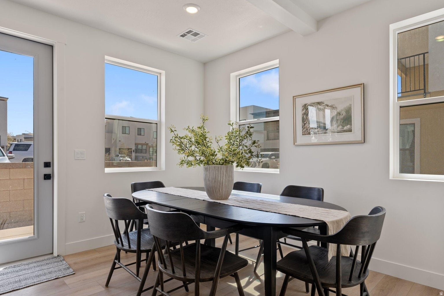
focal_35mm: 20
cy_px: 148
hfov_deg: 82.9
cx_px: 222
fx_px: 252
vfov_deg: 60.9
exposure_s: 1/20
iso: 100
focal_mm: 20.4
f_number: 8
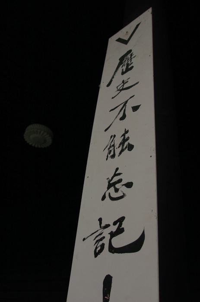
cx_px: 100
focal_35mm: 30
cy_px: 151
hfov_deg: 43.4
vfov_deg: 62.1
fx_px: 251
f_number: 5.6
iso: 200
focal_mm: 20
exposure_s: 1/80
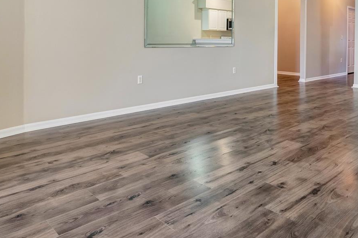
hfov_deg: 62.6
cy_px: 43
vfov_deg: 42.6
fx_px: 288
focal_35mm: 29
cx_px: 229
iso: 800
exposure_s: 1/25
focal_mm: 16
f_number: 7.1
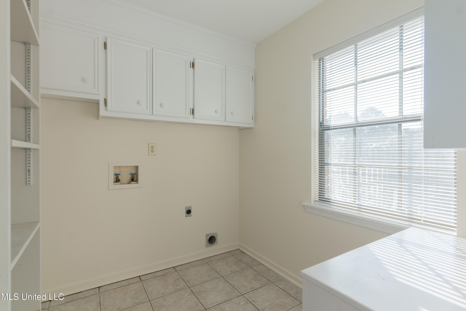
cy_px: 156
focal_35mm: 17
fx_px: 220
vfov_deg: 70.4
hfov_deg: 93.3
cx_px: 233
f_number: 5.6
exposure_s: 1/100
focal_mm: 17
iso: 250
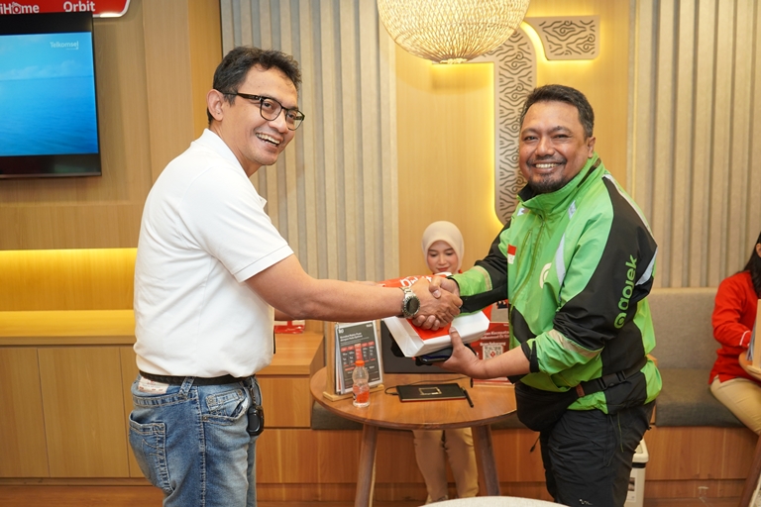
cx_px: 380
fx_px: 613
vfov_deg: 45.0
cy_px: 254
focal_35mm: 29
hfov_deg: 63.7
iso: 1250
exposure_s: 1/160
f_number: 4
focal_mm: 29
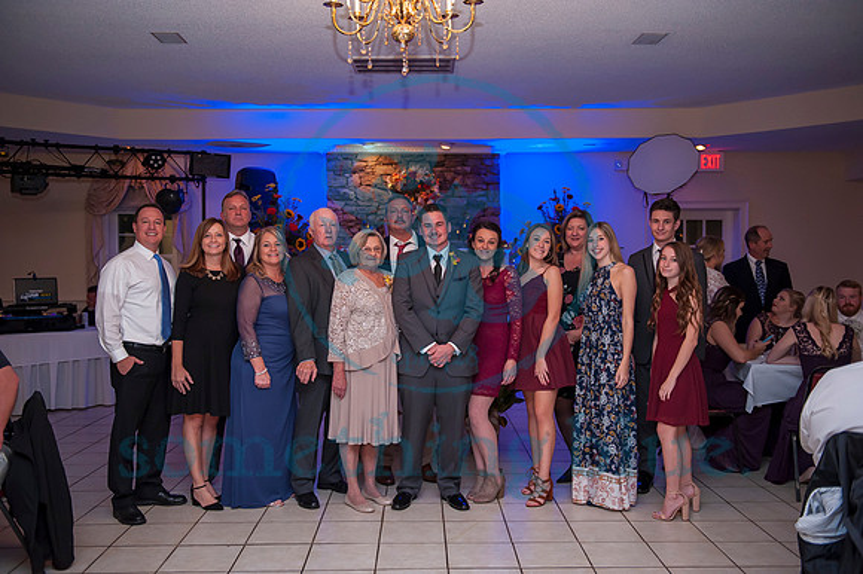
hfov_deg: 55.8
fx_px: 815
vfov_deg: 38.8
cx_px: 432
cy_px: 287
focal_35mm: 34
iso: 1000
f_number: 2.8
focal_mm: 34
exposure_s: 1/200
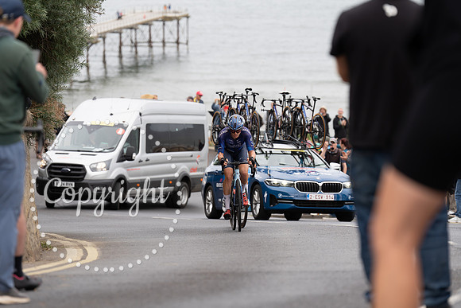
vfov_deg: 8.7
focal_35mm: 158
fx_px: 2024
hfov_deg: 13.0
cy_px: 154
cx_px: 230
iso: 320
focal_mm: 158
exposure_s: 1/1000
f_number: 3.5
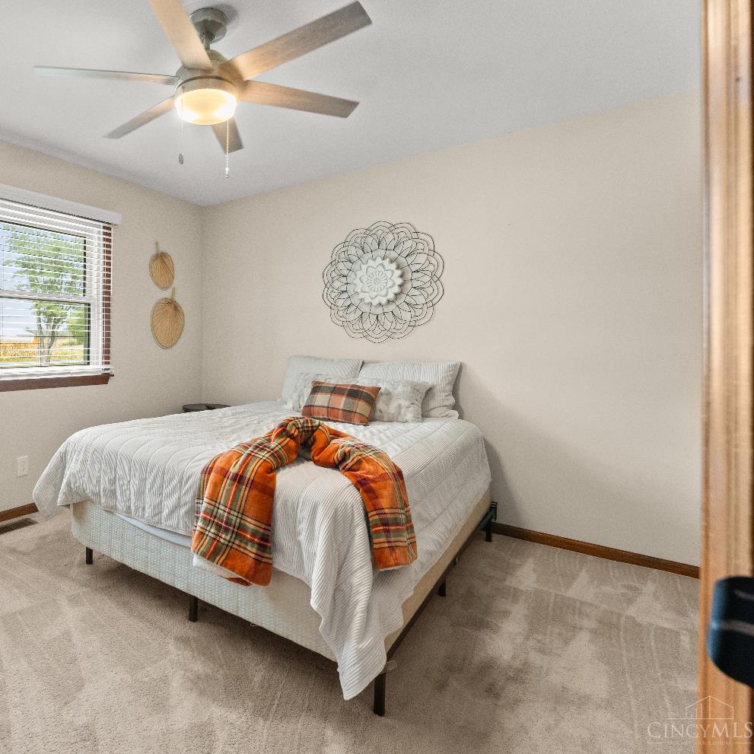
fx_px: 469
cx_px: 193
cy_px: 376
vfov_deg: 77.6
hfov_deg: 72.5
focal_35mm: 19
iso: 1250
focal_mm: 14.8
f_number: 8
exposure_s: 1/30
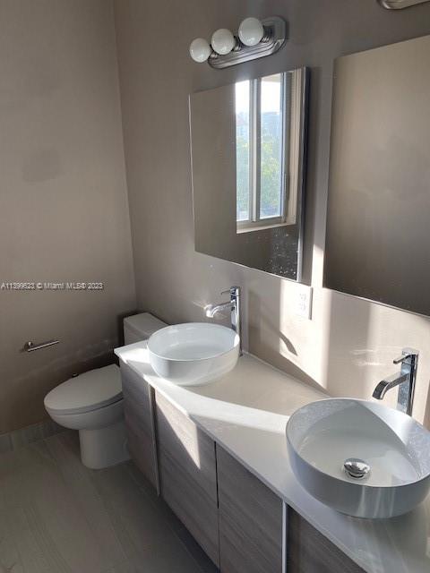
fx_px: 431
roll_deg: +1.3
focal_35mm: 26
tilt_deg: -15.7
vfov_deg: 67.3
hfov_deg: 53.1
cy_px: 286
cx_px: 215
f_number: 1.8
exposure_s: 1/122
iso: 32
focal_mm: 4.25
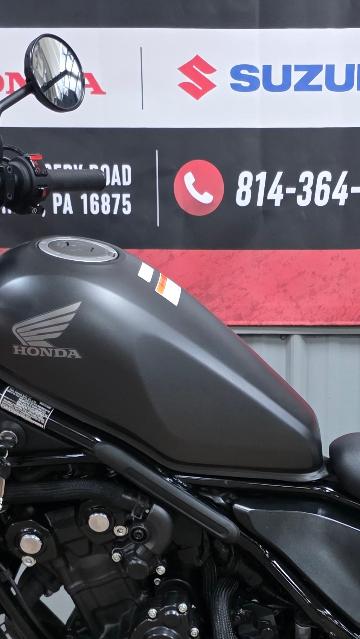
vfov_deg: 34.2
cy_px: 528
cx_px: 256
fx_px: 1001
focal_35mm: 59
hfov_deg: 20.3
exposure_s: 1/120
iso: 1000
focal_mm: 6.3
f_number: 1.7
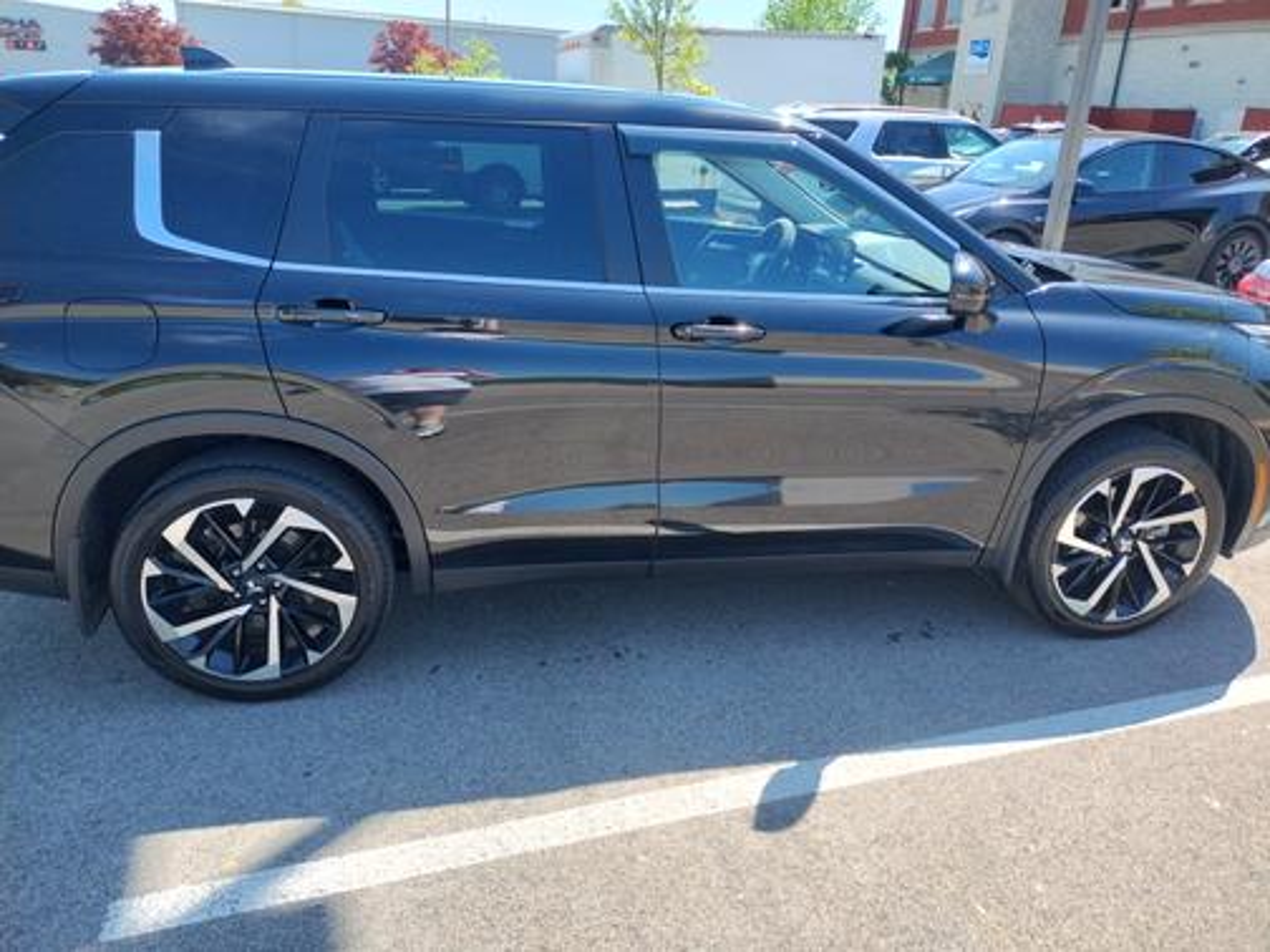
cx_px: 635
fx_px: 917
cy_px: 476
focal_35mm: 25
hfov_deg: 69.4
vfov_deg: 54.9
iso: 101
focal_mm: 4.71
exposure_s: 1/1301
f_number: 1.7
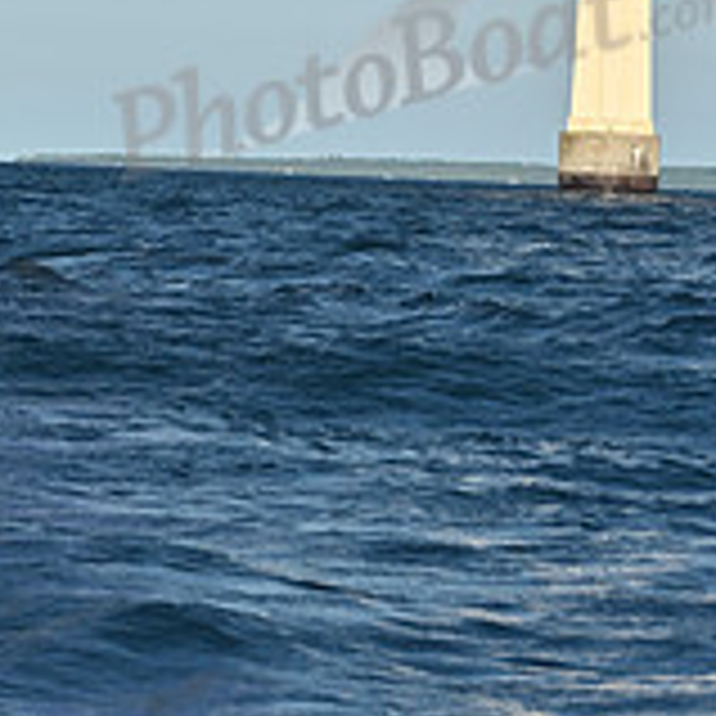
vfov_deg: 6.0
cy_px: -563
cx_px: -119
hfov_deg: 6.1
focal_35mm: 286
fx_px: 6693
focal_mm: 92
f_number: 7.1
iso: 320
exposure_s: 1/1600
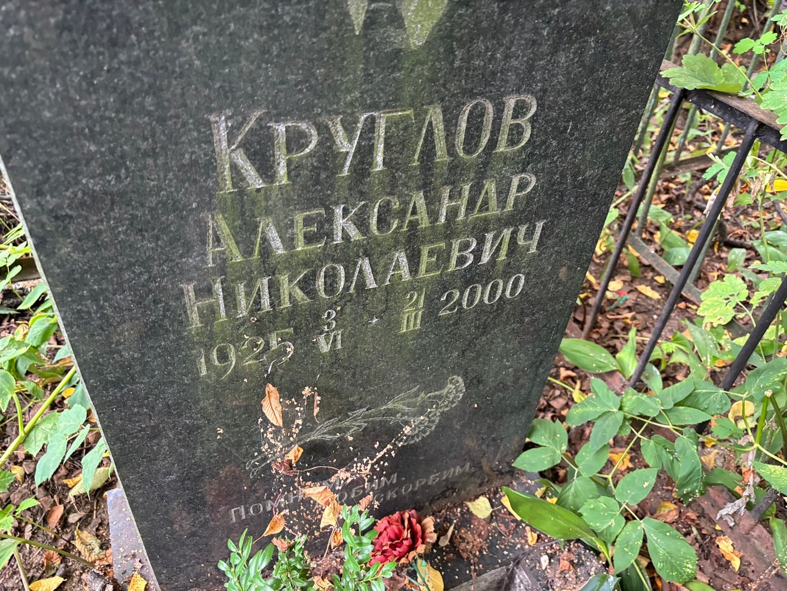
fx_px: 591
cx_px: 394
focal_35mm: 26
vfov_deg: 53.1
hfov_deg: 67.3
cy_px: 296
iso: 400
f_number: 1.6
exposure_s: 1/60
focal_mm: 5.96
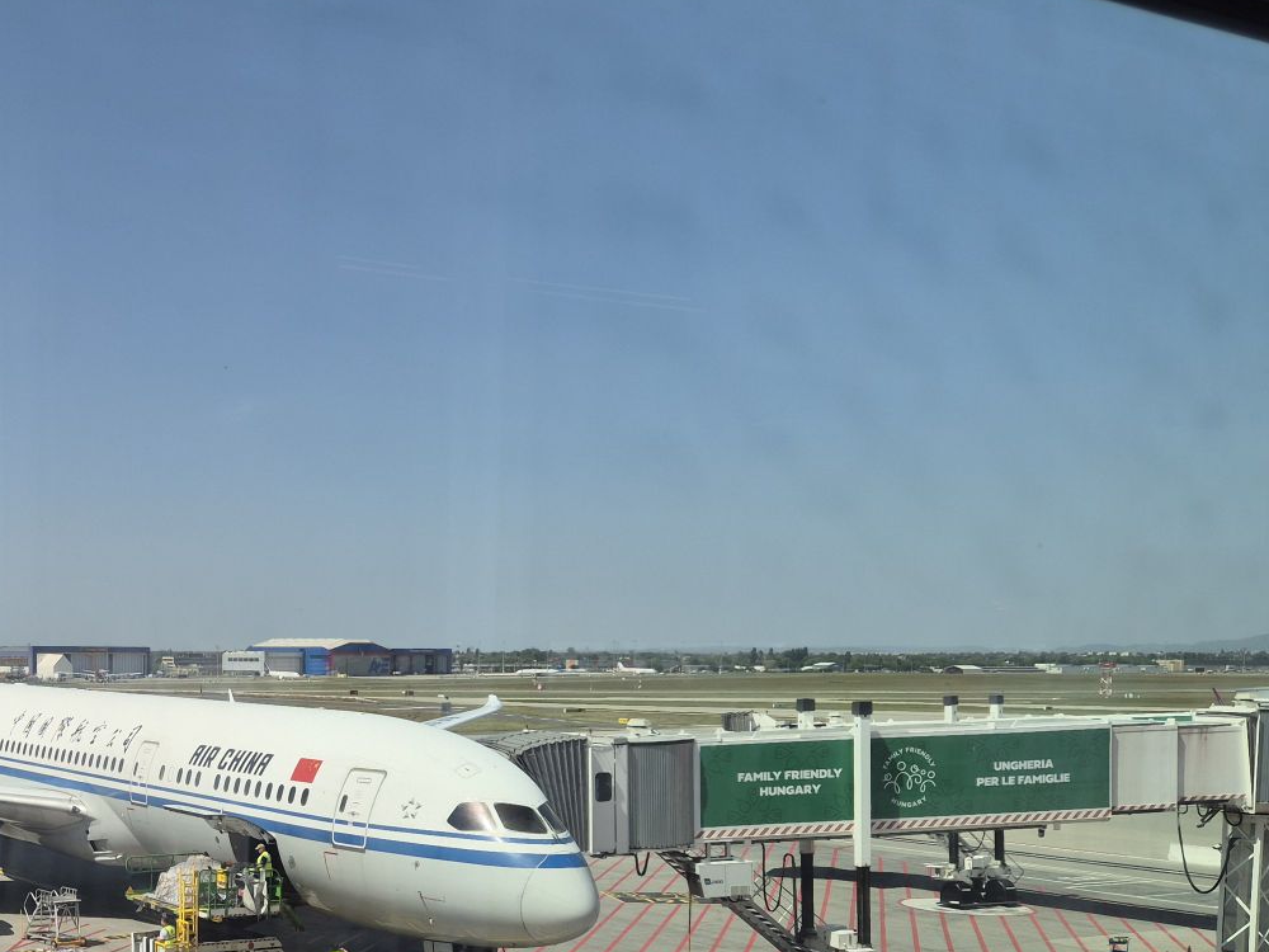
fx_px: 1686
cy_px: 777
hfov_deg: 38.6
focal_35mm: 46
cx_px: 142
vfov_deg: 30.7
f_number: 1.8
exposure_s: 1/2064
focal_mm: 5.4
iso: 25
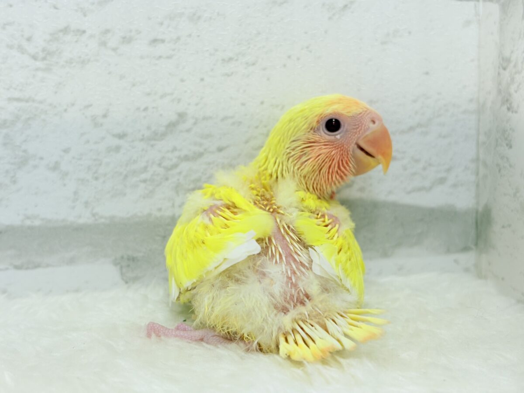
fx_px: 787
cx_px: 262
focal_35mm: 52
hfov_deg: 36.8
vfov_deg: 28.0
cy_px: 196
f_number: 1.6
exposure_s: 1/100
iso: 50
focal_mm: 5.96
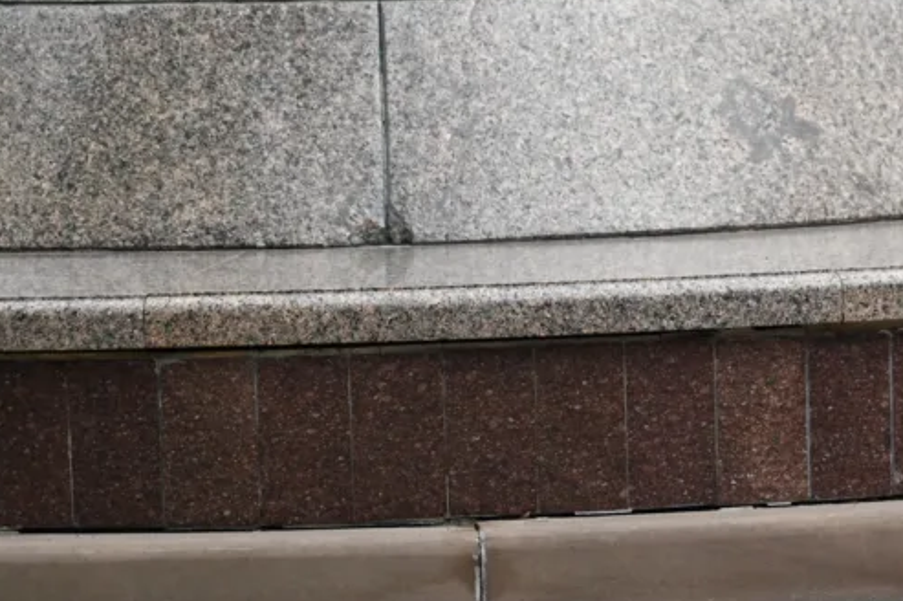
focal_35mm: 292
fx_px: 7319
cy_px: 119
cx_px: 905
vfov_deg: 4.7
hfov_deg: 7.0
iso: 320
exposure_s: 1/500
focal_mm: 120
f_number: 4
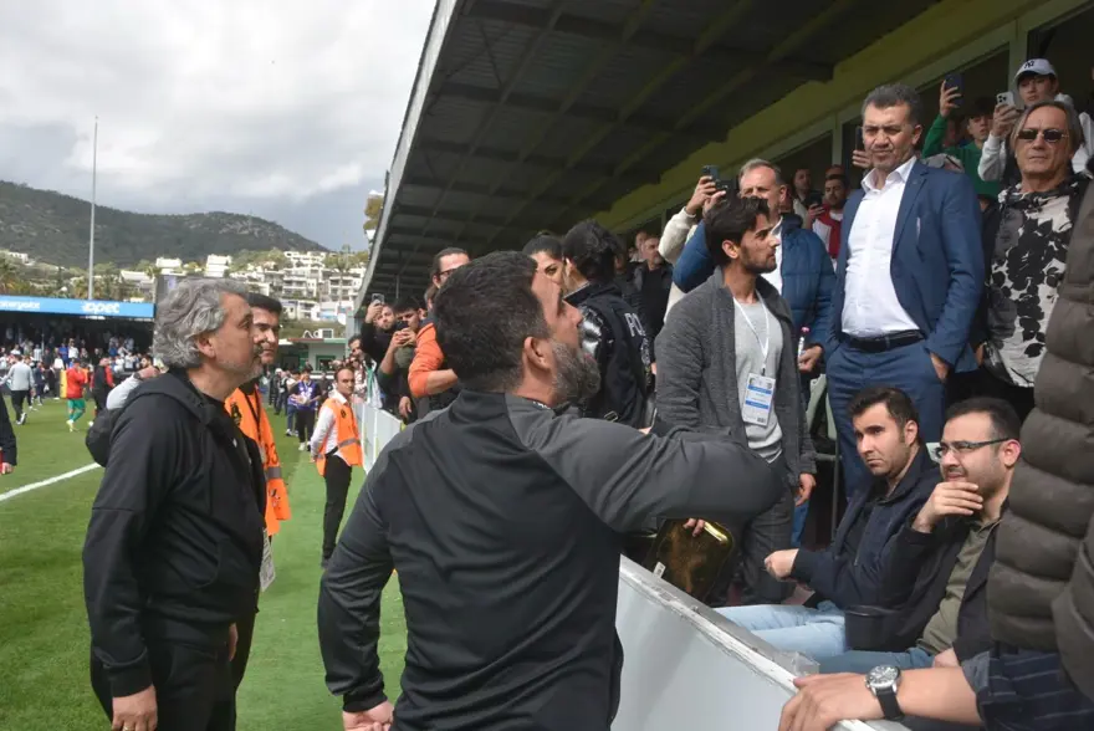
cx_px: 547
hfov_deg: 57.2
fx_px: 1003
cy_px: 366
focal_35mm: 33
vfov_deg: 40.0
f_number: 8
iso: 280
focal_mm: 22
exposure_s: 1/500
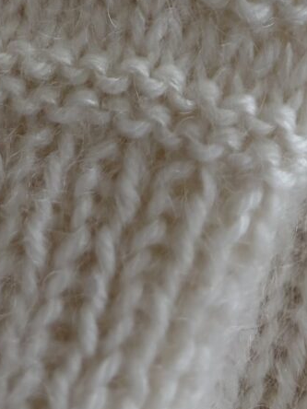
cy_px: -697
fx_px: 1774
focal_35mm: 150
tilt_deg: -58.4
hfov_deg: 9.7
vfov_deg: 10.5
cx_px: -115
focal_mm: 5.96
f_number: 1.6
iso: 50
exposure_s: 1/212
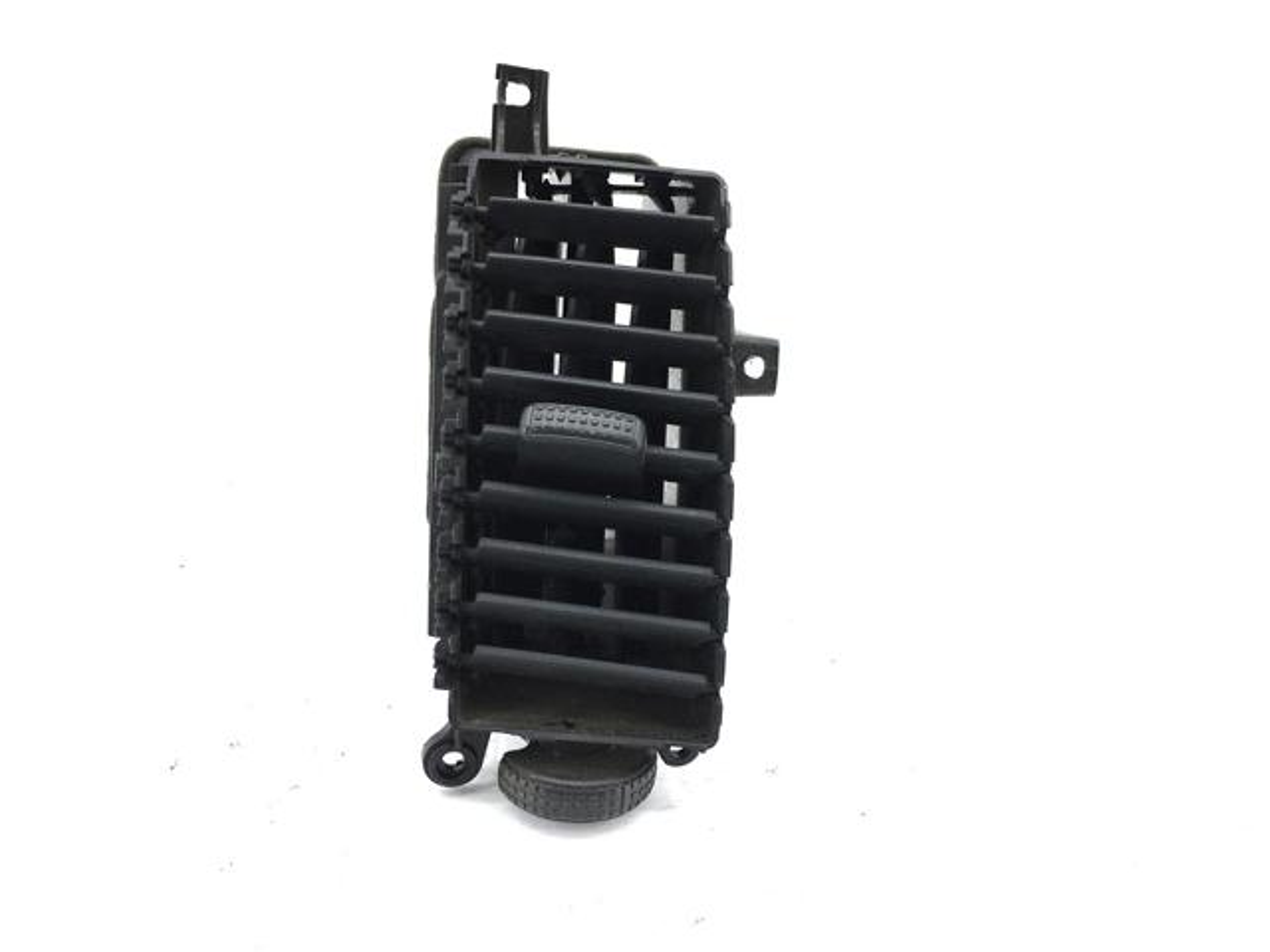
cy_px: 476
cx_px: 635
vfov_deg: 48.2
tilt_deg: -20.8
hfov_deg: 61.7
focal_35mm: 29
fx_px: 1064
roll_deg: -0.8
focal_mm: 4.15
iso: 25
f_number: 2.2
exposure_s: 1/151
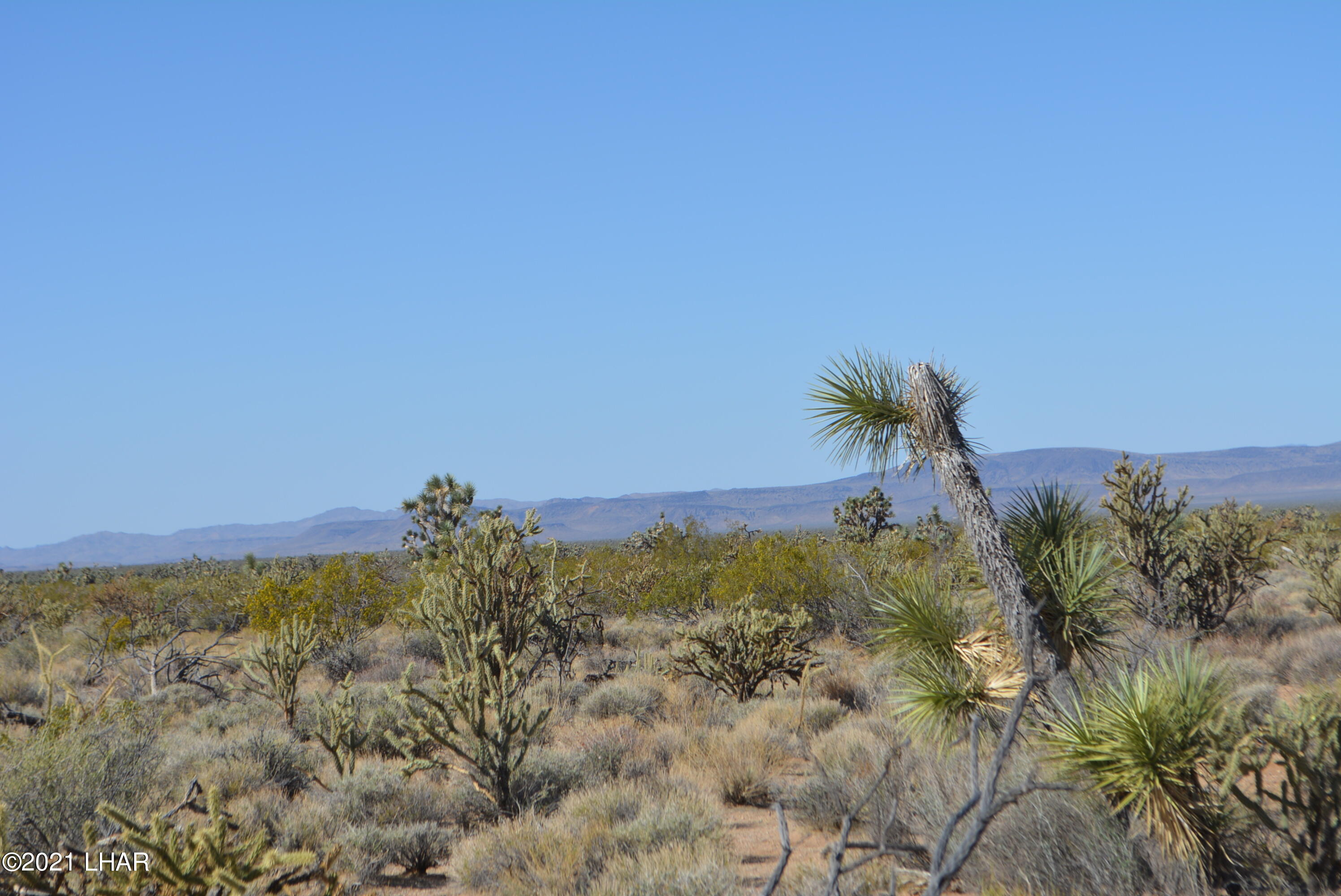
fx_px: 3075
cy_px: 448
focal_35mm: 82
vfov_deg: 16.6
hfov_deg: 24.6
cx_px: 670
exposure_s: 1/320
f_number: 9
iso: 100
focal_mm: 55
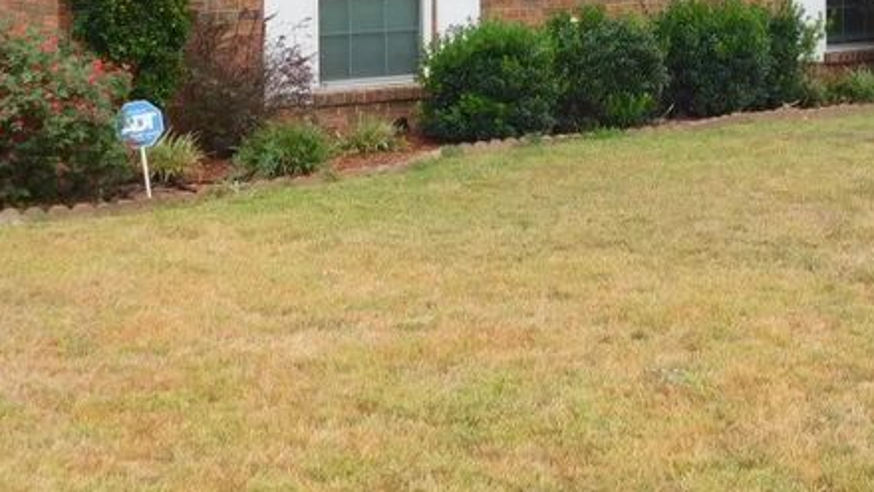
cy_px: -107
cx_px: 630
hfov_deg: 27.6
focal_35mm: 76
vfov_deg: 15.3
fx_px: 1762
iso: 125
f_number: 3.2
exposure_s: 1/320
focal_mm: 5.3
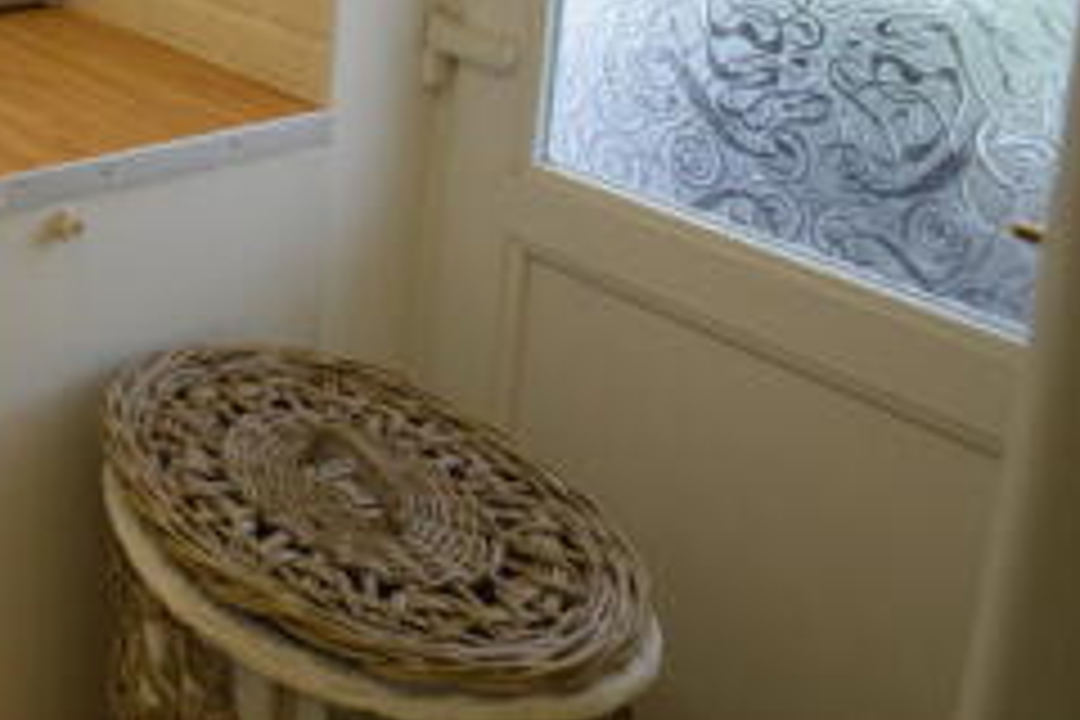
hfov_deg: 33.0
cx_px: -369
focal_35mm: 41
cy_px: -252
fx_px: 1230
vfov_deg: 26.7
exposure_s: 1/60
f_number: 4
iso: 400
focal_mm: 10
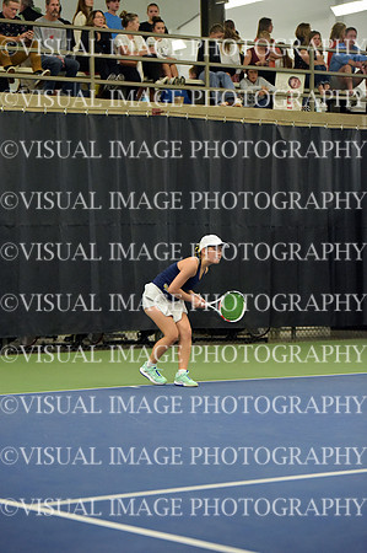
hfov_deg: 12.4
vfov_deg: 18.6
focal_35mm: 110
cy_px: 276
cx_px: 184
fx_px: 1686
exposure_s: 1/1600
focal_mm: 110
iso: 12800
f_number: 3.2
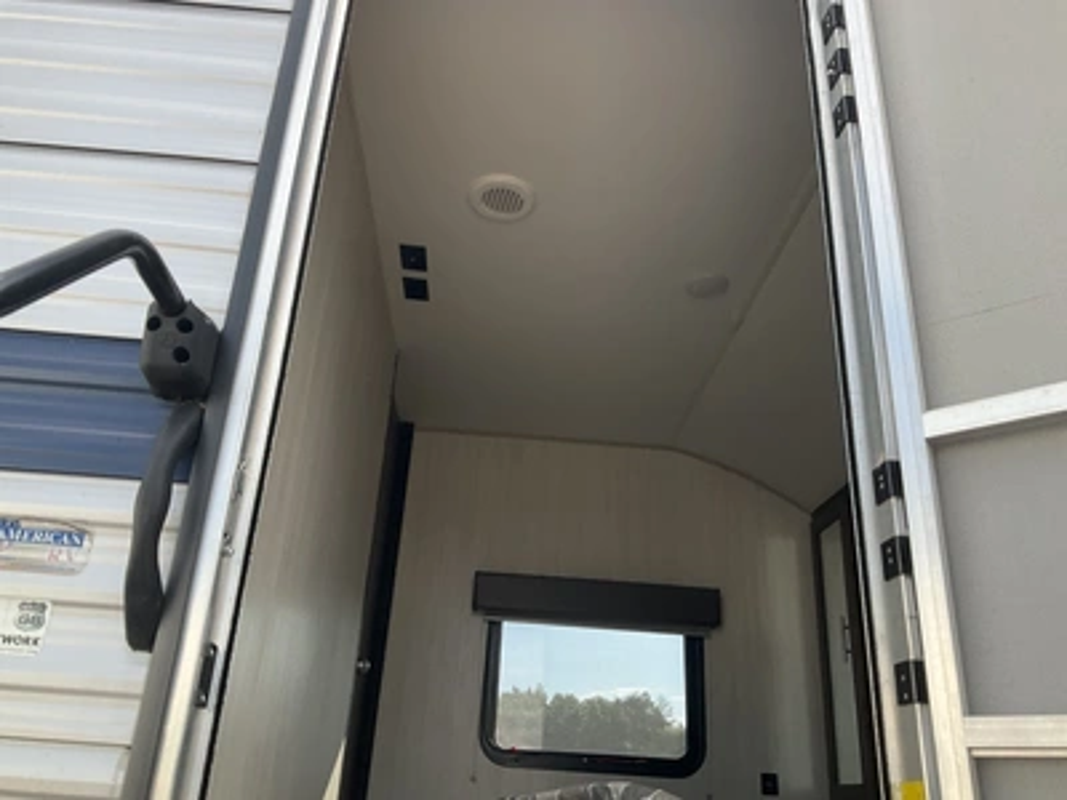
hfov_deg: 61.7
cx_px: 534
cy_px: 400
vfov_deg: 48.2
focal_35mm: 29
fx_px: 894
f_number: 1.8
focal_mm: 3
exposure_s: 1/529
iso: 25
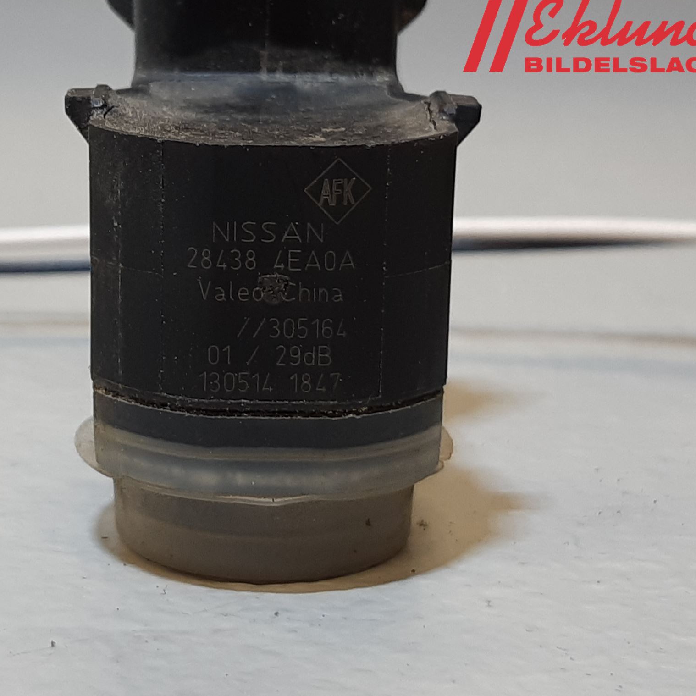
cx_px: 275
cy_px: 347
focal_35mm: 31
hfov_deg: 52.1
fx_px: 705
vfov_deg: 52.5
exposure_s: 1/50
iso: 50
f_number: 1.7
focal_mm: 3.93
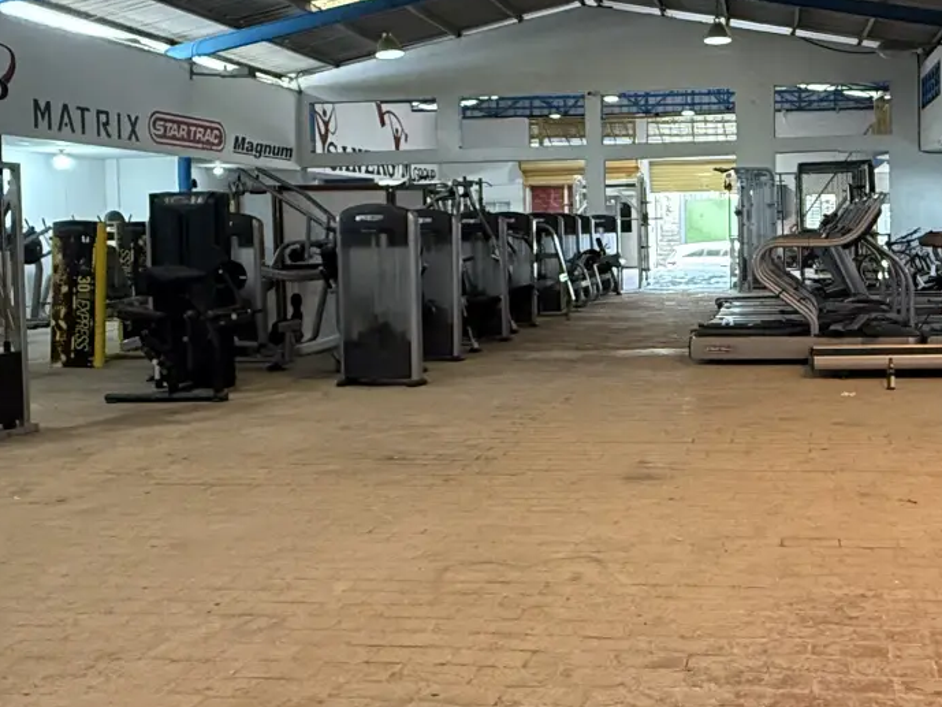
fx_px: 1061
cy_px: 265
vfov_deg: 36.6
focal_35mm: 39
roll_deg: +1.3
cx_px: 699
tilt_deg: -1.6
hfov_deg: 46.3
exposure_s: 1/120
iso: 640
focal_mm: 2.22
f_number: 2.2
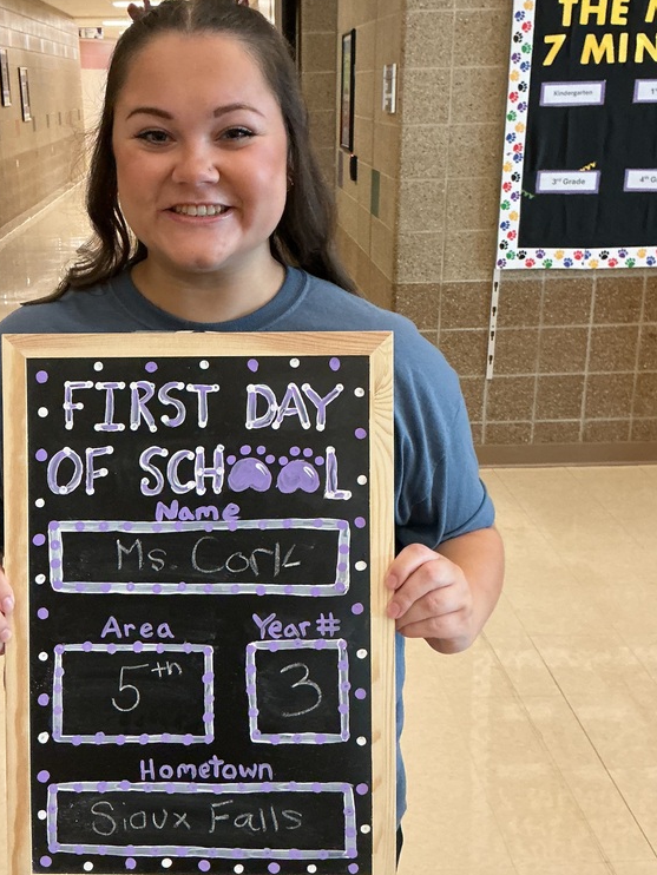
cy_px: 393
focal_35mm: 40
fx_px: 1012
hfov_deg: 35.7
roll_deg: +1.3
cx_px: 232
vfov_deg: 46.7
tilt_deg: -16.2
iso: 250
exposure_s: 1/60
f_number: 1.8
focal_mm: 3
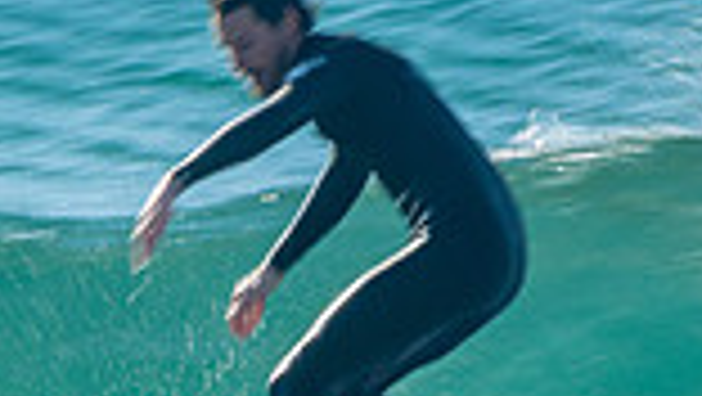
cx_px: 40
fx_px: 43401
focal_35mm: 2330
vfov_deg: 0.5
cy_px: 506
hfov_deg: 0.9
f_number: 22
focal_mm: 400
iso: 100
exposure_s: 1/30
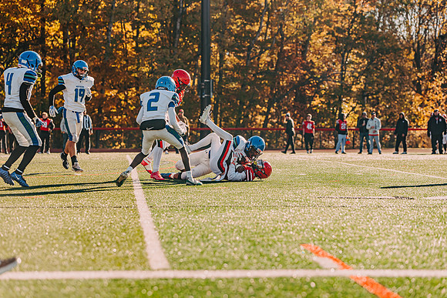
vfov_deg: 13.4
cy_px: 149
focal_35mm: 102
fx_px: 1267
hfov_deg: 20.0
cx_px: 224
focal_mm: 102
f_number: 3.5
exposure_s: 1/3200
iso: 125
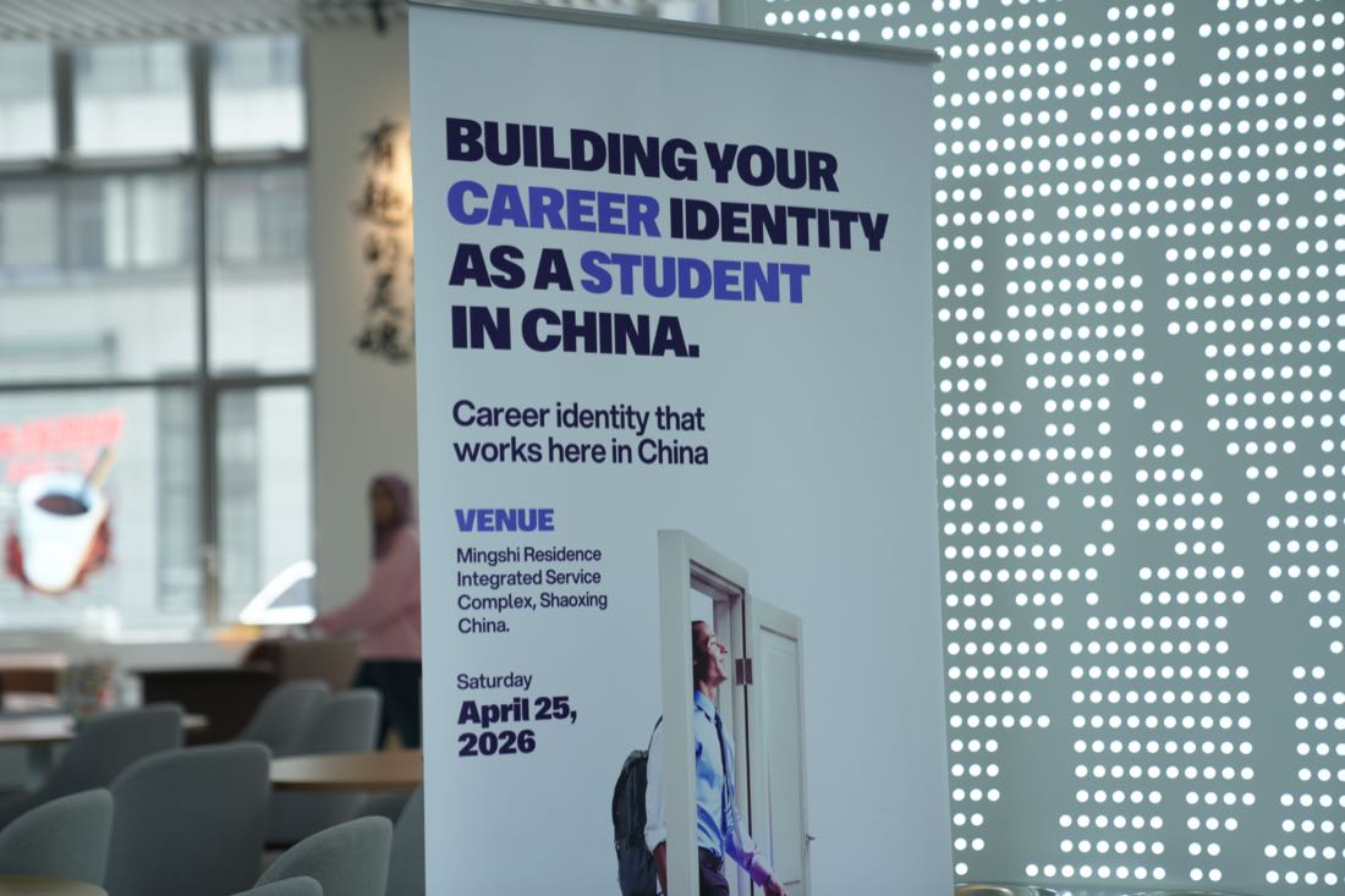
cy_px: 448
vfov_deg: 19.5
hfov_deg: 28.8
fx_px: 2615
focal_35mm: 70
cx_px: 672
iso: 160
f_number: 2.8
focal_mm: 70
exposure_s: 1/125
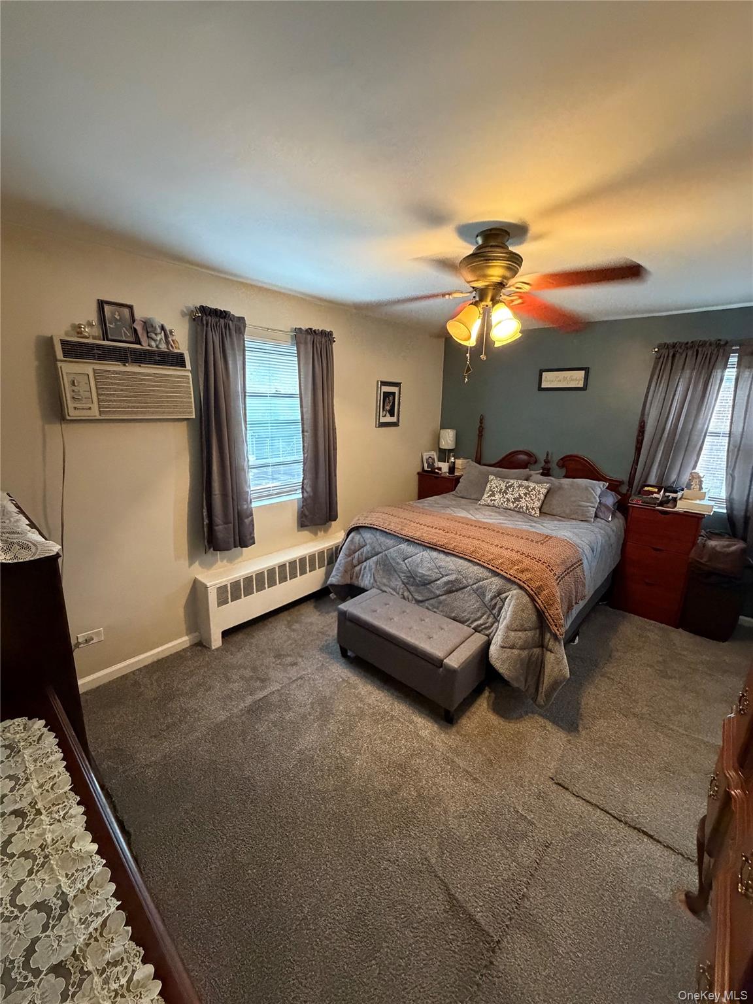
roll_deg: -1.6
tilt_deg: -13.6
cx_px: 376
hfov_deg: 85.7
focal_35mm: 14
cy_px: 502
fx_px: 406
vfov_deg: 102.1
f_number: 2.2
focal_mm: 2.22
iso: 800
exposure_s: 1/60
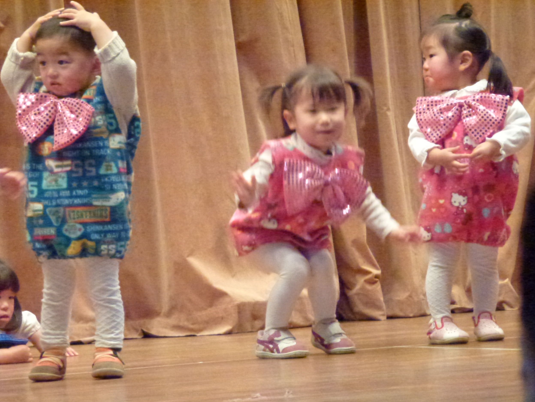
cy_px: 206
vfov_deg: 6.2
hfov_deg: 8.3
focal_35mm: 238
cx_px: 268
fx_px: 3679
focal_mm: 41.5
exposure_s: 1/50
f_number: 5.6
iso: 1600
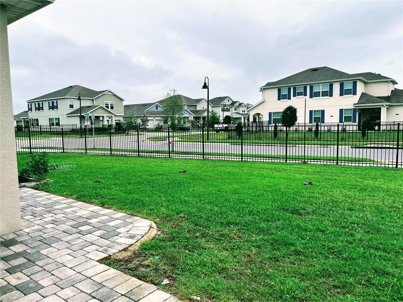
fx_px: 303
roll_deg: +2.7
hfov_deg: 67.3
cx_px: 202
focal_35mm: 26
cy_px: 151
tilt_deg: -4.9
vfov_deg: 53.1
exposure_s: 1/2179
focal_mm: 5.1
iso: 50
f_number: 1.6
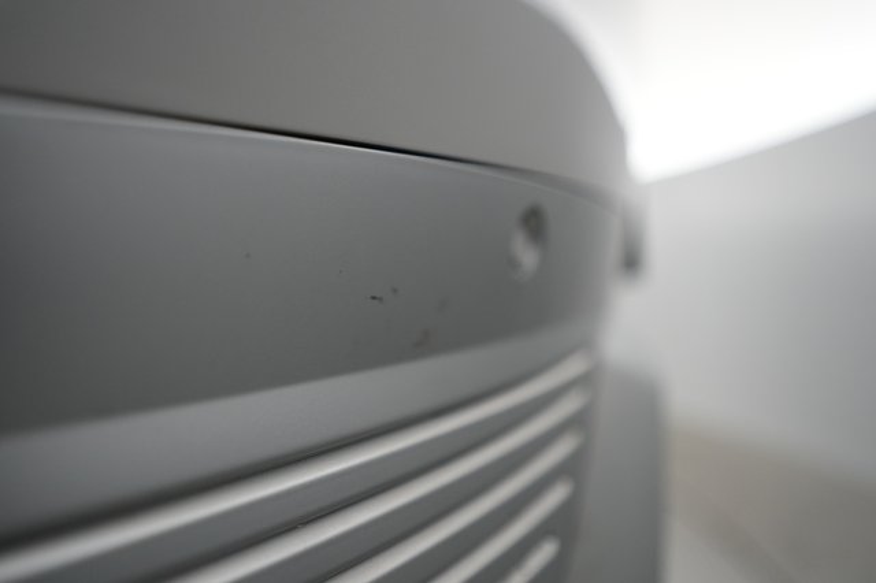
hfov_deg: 65.5
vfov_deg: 46.4
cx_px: 438
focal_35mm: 28
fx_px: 681
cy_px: 292
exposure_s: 1/200
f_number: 2.8
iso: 1600
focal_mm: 28
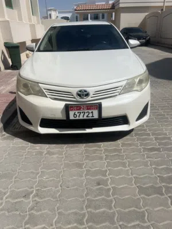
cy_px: 114
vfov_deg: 67.3
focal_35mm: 26
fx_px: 172
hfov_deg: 53.1
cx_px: 86
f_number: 1.5
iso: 50
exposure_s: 1/14286
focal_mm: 5.7
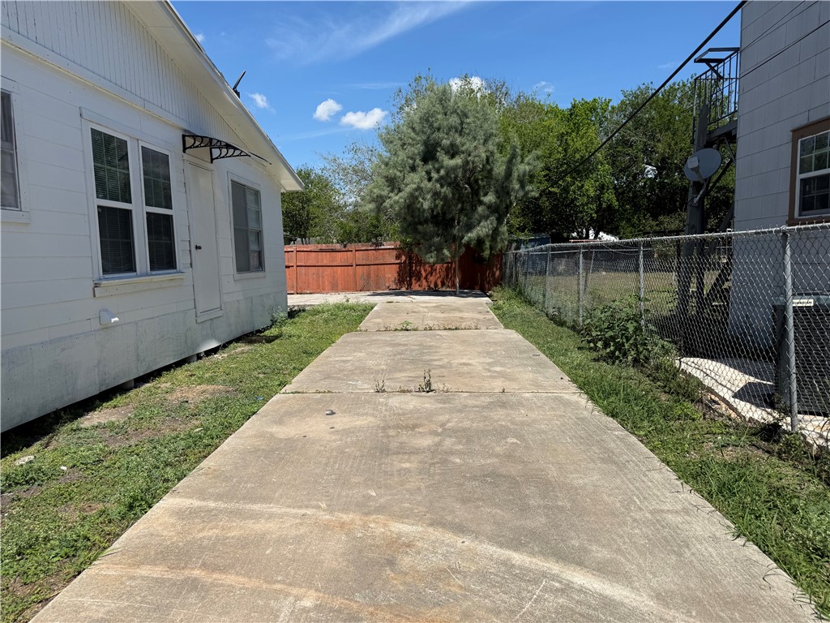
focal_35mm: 24
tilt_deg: -3.7
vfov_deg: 56.8
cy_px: 312
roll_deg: +1.2
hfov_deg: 71.6
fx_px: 575
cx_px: 415
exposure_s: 1/6173
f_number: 1.78
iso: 80
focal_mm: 6.76
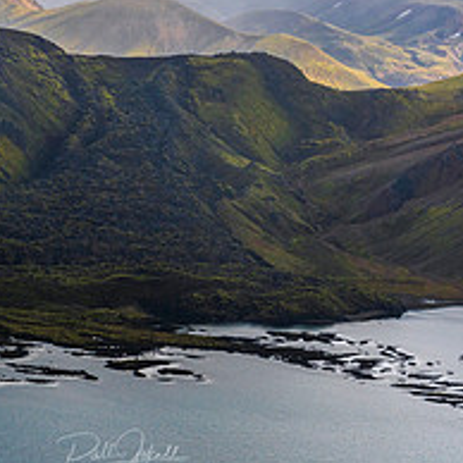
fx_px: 2194
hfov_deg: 12.0
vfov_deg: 12.0
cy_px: 254
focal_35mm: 145
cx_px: 126
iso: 400
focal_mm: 57
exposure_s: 1/1000
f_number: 7.1
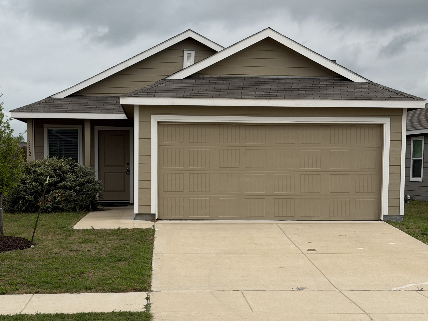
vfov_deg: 28.6
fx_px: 631
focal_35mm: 51
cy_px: 170
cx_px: 206
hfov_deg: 37.5
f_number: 1.78
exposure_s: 1/5587
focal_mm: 6.76
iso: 64
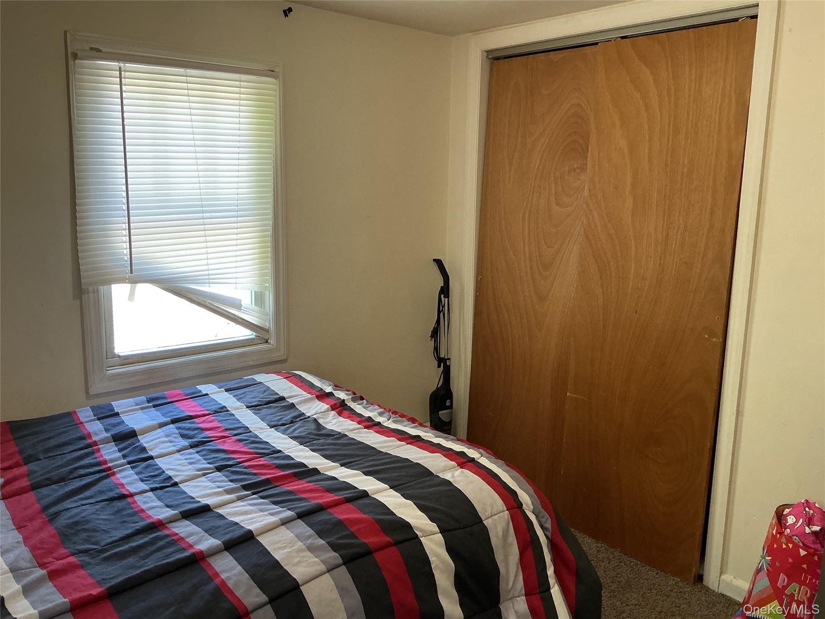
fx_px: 691
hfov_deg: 61.7
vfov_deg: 48.2
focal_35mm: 29
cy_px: 310
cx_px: 412
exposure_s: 1/60
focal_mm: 3
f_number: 1.8
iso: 100
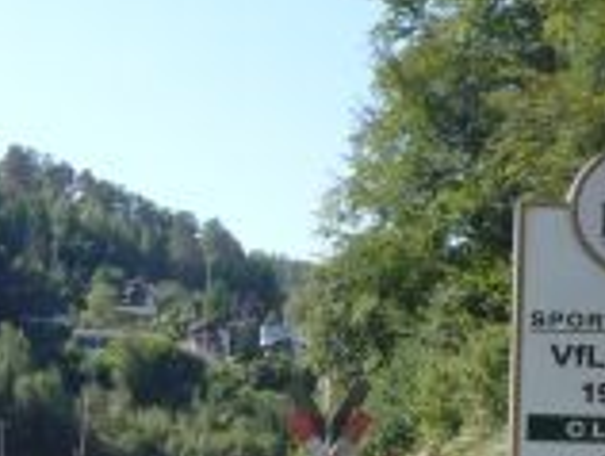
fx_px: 1698
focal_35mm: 97
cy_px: 475
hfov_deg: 19.7
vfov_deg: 15.0
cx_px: 31
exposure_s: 1/320
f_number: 4
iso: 100
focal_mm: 5.2
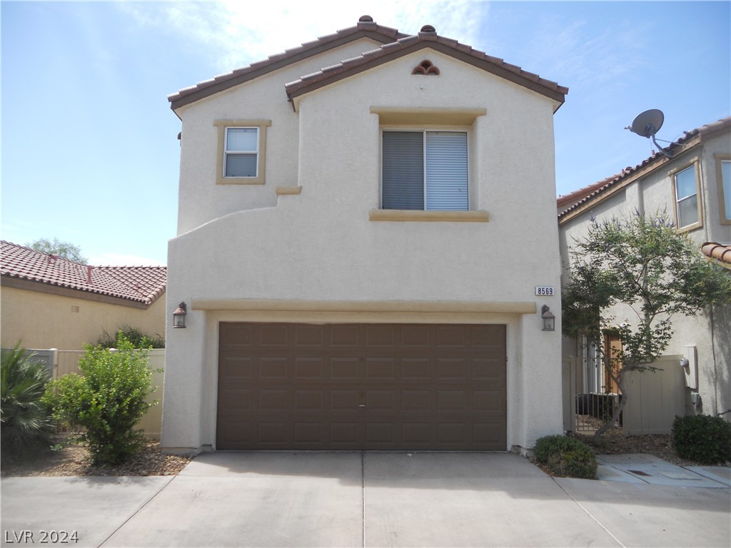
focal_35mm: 27
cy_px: 274
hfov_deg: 65.3
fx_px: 570
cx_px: 366
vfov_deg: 51.4
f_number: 3.2
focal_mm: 4.9
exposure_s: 1/500
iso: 80
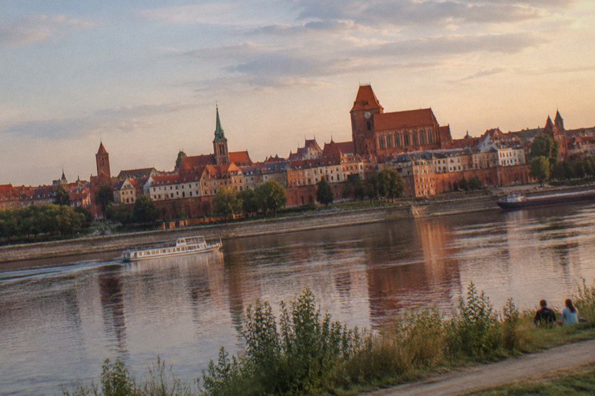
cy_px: 198
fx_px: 1156
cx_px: 298
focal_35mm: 70
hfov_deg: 28.9
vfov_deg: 19.4
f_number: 4
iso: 3200
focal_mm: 70
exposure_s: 1/60
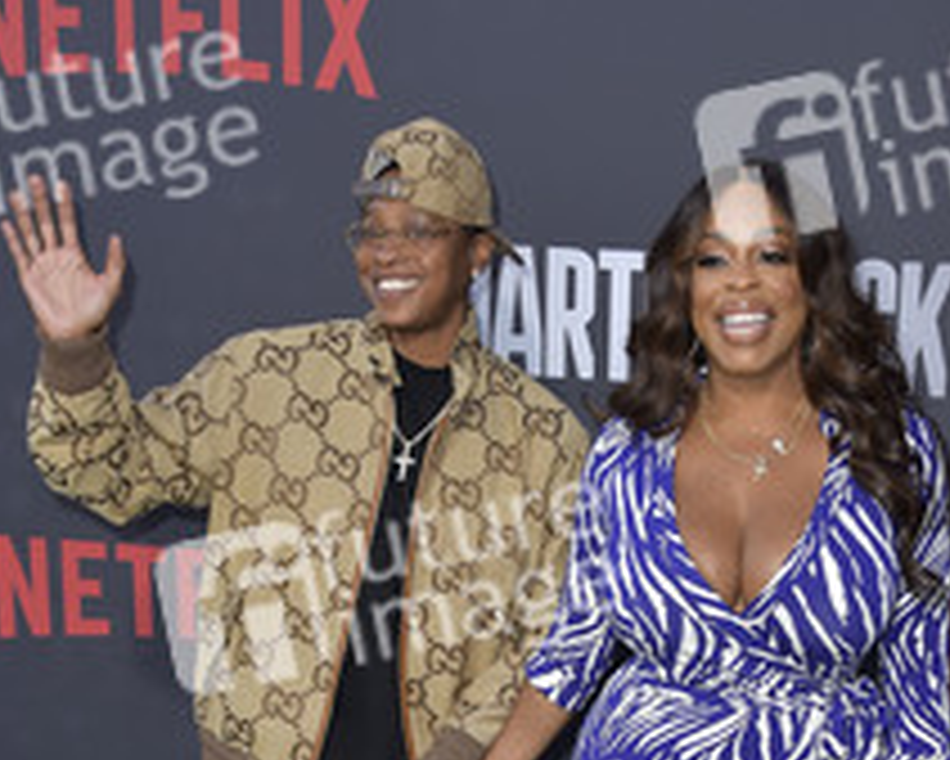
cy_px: 814
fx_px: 2250
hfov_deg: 23.8
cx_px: 520
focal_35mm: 80
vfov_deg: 18.5
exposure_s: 1/250
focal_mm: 45
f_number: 6.3
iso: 320
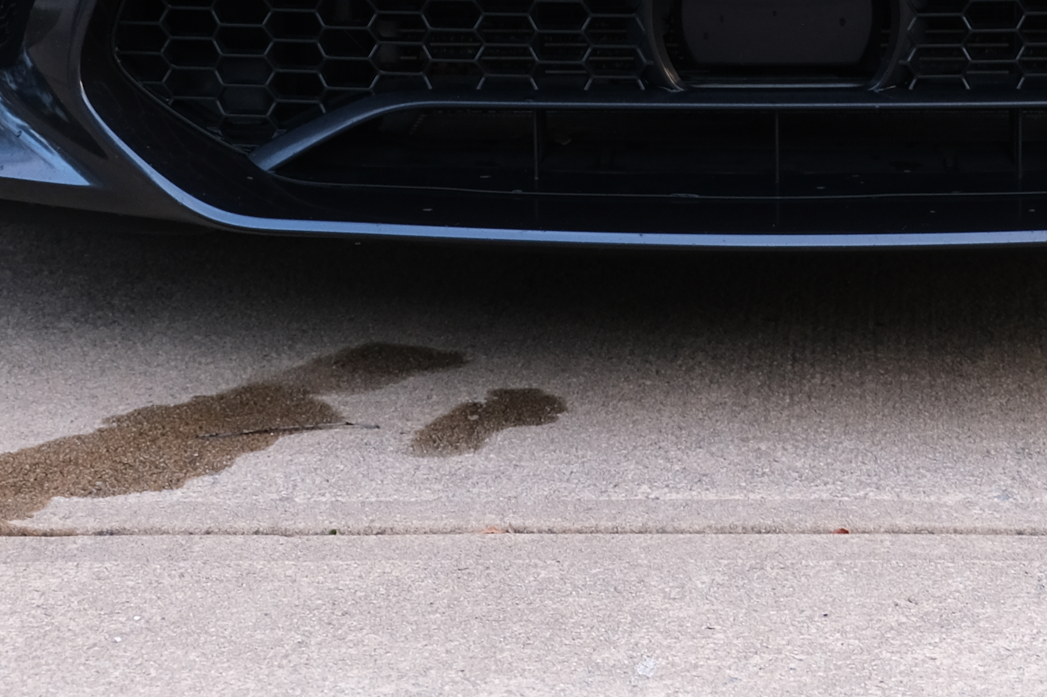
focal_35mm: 97
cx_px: 721
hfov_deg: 20.9
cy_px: -265
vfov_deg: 13.5
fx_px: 2820
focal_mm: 21.4
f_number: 3.2
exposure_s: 1/100
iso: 400
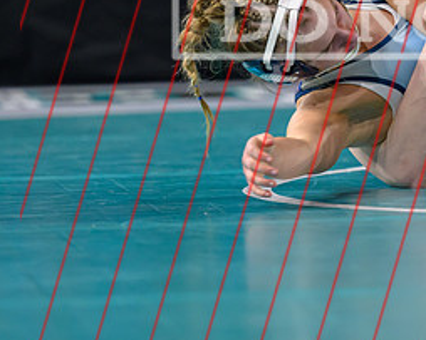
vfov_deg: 3.0
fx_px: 6541
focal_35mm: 519
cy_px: 97
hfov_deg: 3.7
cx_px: 391
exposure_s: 1/800
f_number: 2.8
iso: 2200
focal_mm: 190
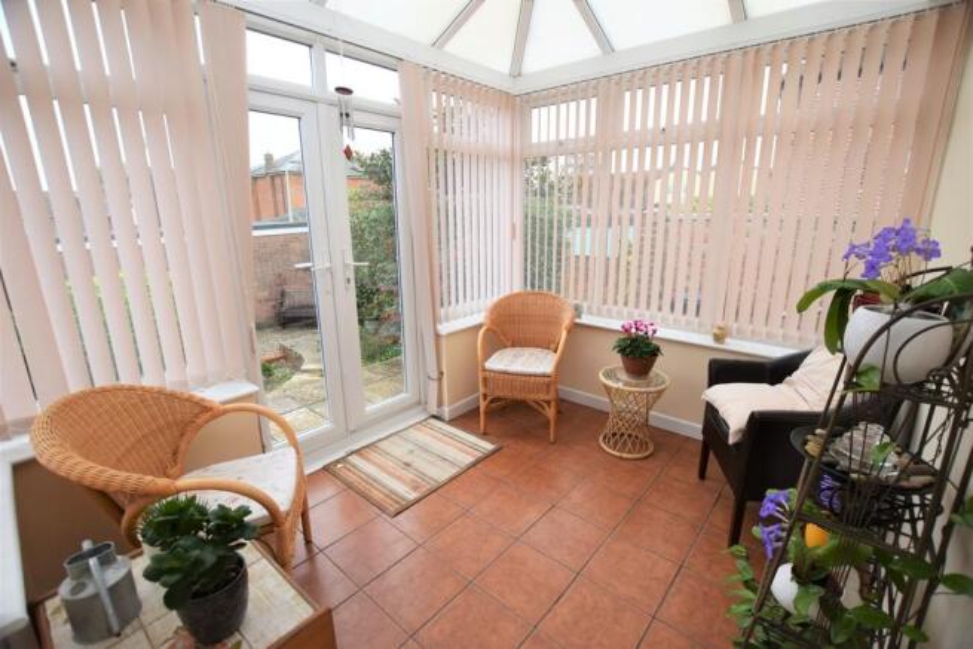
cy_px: 324
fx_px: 405
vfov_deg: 77.4
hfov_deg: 100.4
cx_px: 486
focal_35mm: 15
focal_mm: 10
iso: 800
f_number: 4.5
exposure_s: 1/80
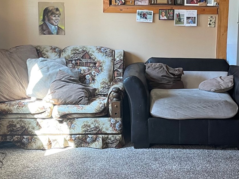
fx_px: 435
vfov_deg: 23.1
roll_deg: -0.7
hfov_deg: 30.6
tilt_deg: -6.6
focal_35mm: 63
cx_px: 142
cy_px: 54
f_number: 1.6
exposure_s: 1/71
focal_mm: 4.2
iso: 125
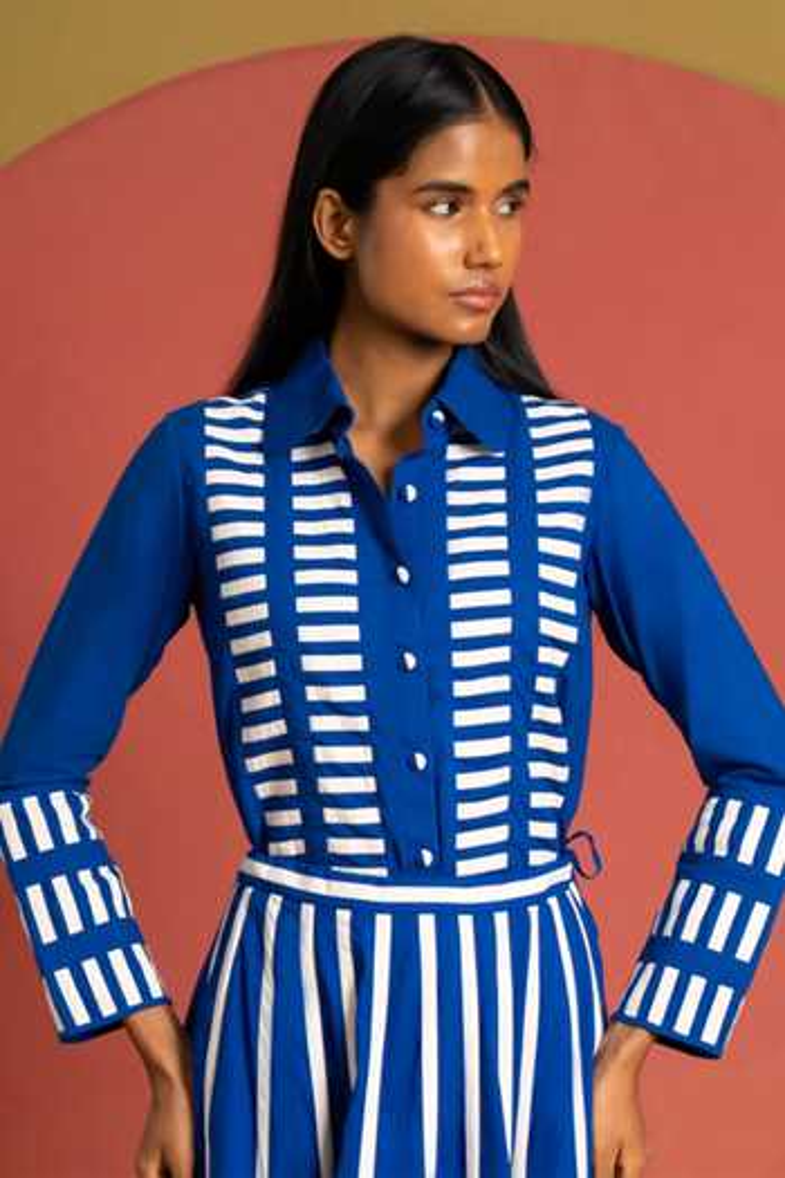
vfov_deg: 53.1
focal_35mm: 36
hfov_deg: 36.9
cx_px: 392
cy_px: 589
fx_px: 1177
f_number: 3.2
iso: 1250
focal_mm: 36
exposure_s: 1/200
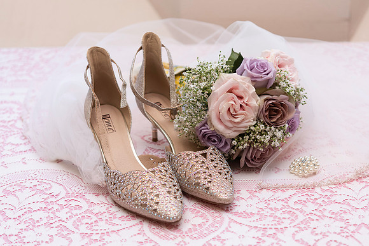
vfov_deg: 17.8
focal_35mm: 77
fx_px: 786
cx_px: 236
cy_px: 124
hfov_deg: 26.3
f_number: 3.5
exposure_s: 1/200
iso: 400
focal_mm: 60
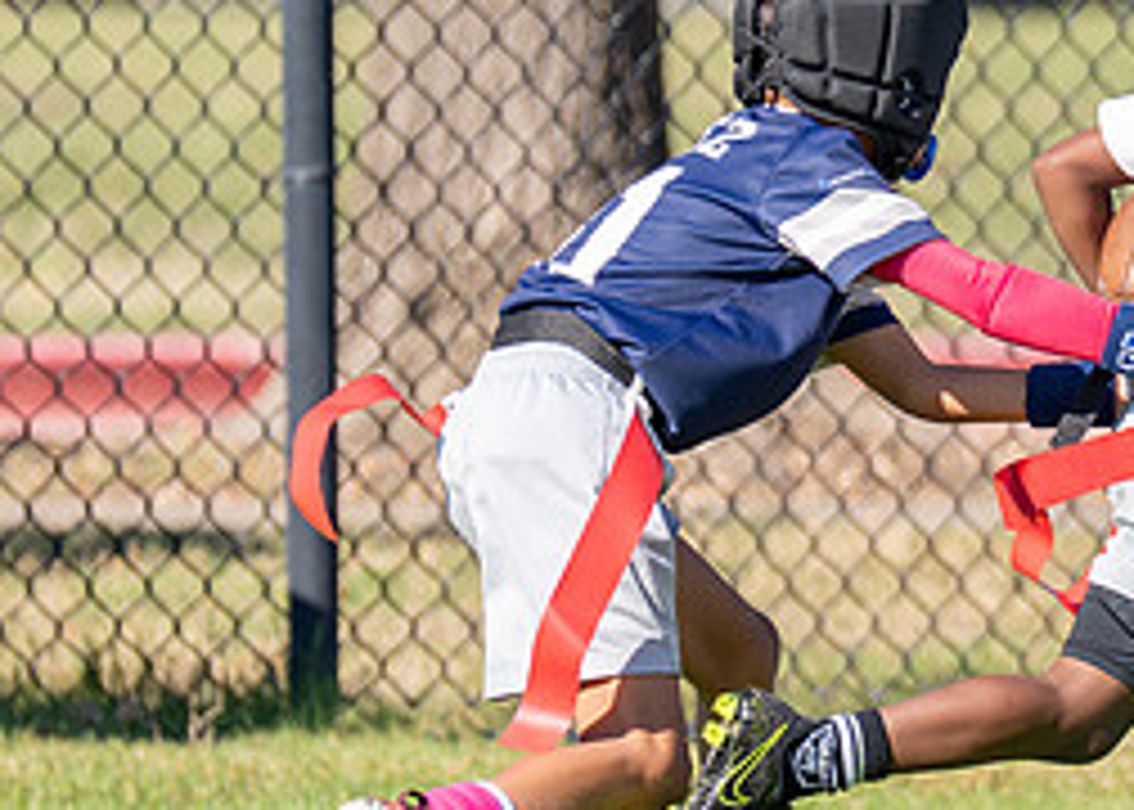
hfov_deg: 1.9
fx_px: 33495
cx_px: 1343
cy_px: 322
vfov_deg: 1.4
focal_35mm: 1040
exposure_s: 1/3200
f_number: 2.8
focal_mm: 200
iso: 250
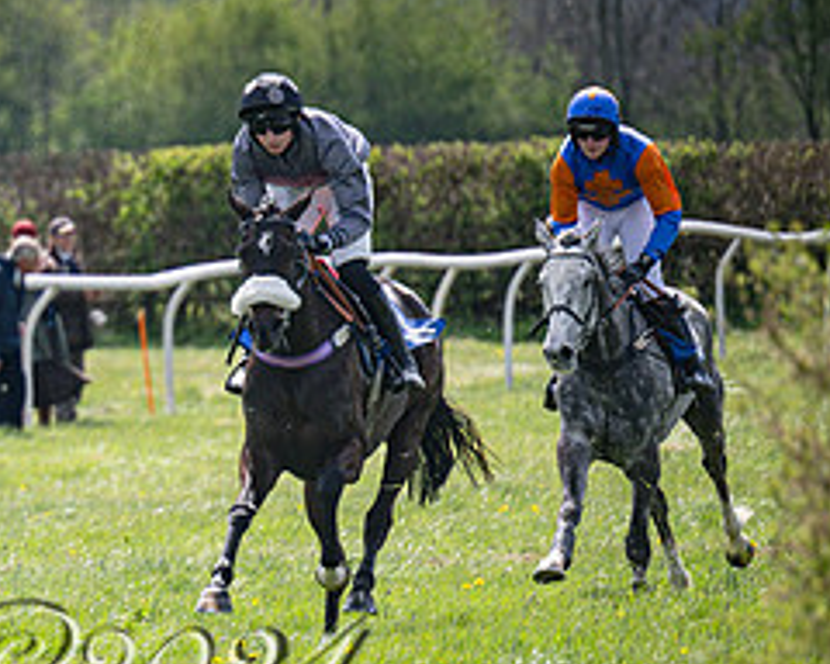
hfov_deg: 2.9
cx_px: -429
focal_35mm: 670
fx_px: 16458
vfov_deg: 2.3
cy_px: 506
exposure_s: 1/2500
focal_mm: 220
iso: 200
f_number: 4
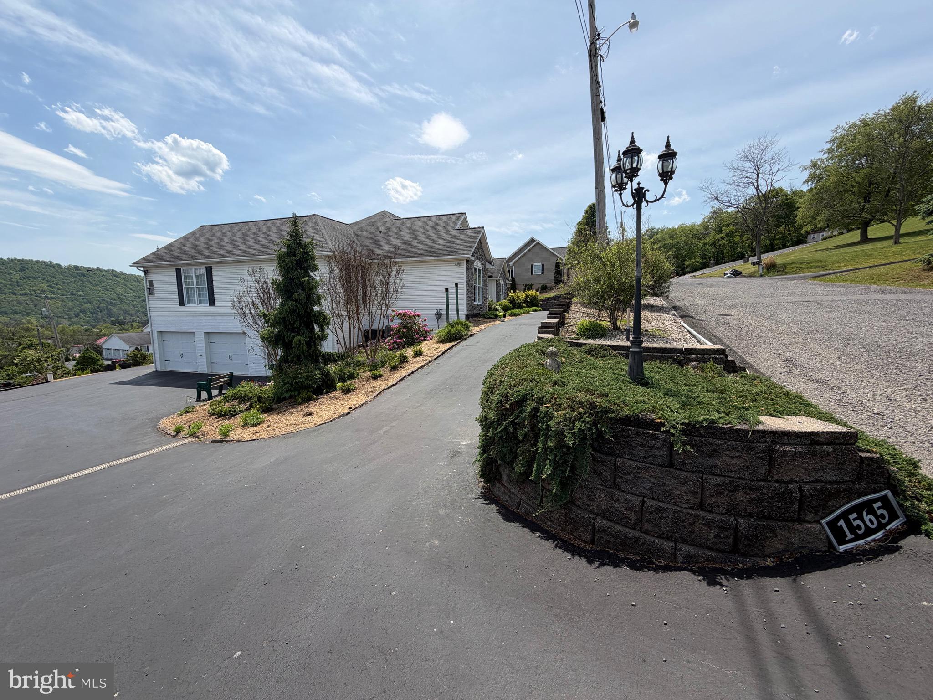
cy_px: 350
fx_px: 377
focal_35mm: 14
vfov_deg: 85.7
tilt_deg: -7.5
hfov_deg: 102.1
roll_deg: +1.7
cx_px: 466
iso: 20
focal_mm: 2.22
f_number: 2.2
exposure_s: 1/970
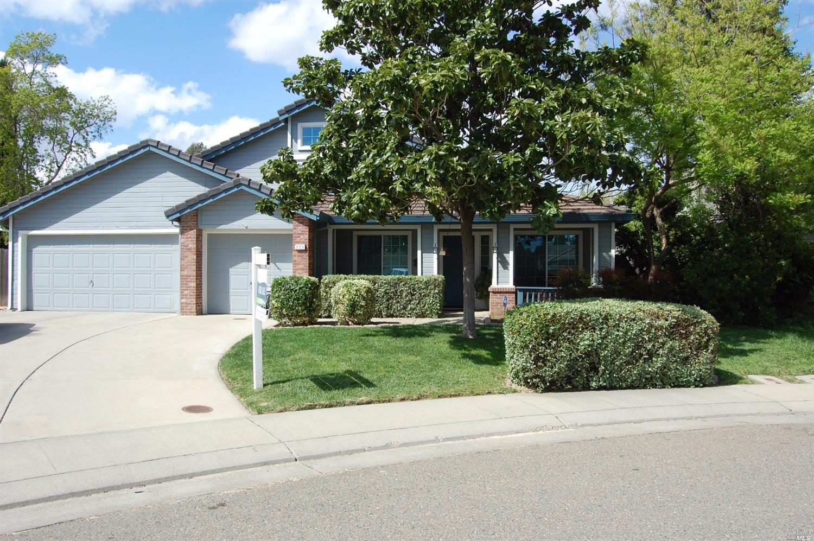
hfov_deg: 67.4
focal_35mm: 27
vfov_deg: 47.8
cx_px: 407
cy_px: 270
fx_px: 610
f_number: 9
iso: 200
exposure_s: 1/320
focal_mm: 18
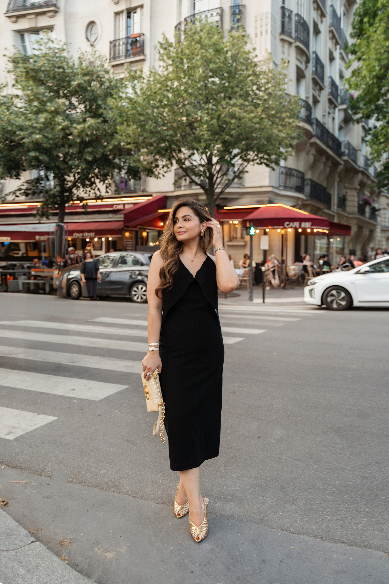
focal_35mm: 33
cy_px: 292
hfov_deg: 40.0
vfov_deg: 57.2
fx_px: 535
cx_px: 194
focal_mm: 33
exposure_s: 1/160
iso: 250
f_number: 2.8
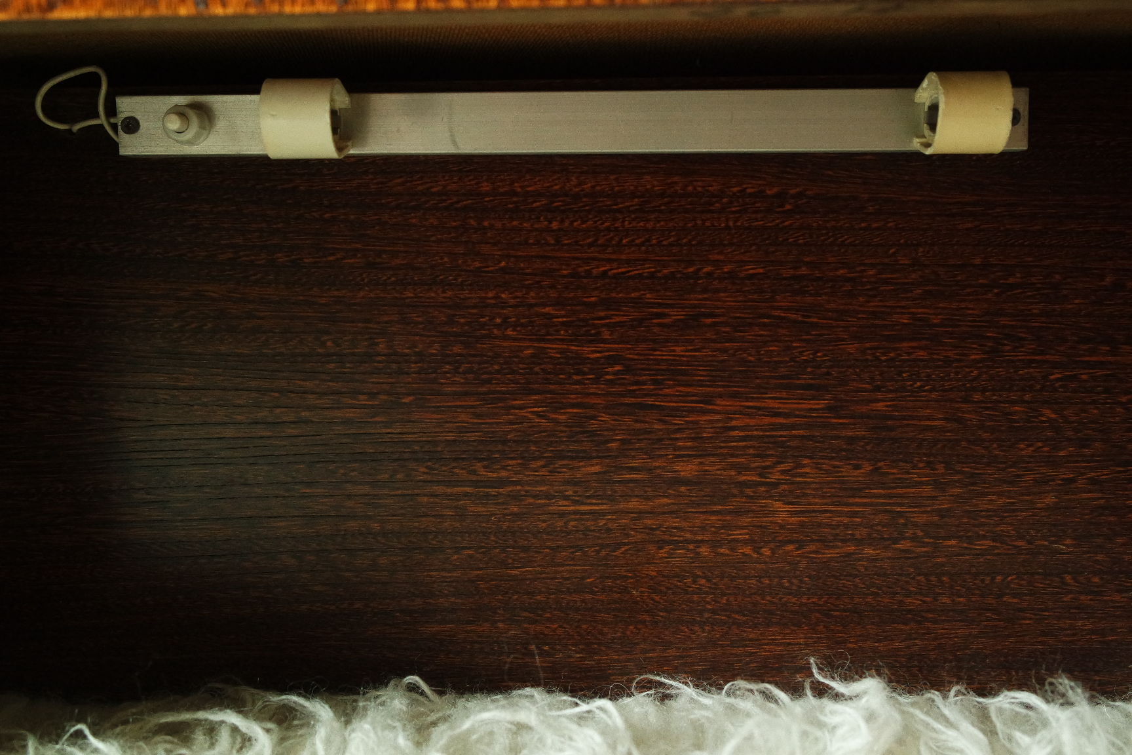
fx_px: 1132
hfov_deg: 53.1
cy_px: 378
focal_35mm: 36
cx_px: 566
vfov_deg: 36.9
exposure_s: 1/125
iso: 1600
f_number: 6.3
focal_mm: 24
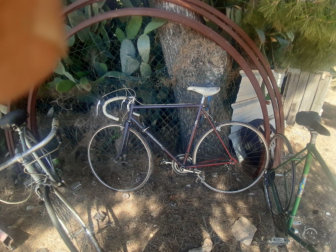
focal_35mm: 18
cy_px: 126
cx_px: 168
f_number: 2.2
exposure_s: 1/100
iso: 50
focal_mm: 1.47
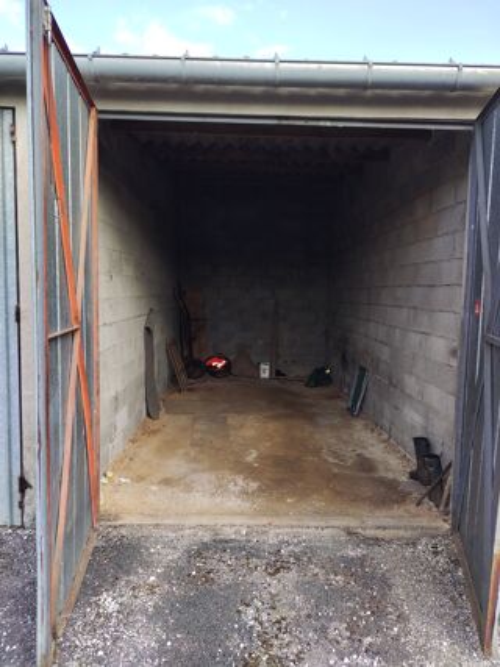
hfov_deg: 53.0
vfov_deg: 67.3
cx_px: 250
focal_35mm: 26
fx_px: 501
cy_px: 334
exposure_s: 1/237
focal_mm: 4.75
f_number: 1.8
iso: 100
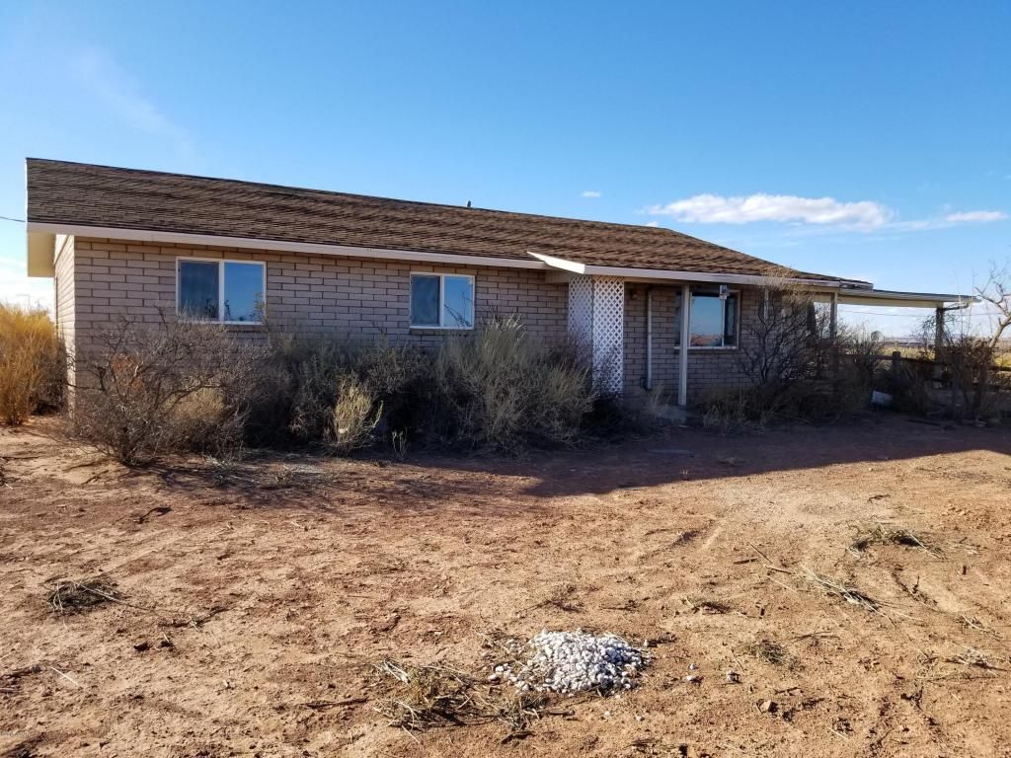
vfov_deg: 53.1
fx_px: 759
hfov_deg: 67.3
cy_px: 379
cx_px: 506
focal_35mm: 26
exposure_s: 1/1492
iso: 50
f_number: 1.7
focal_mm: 4.25
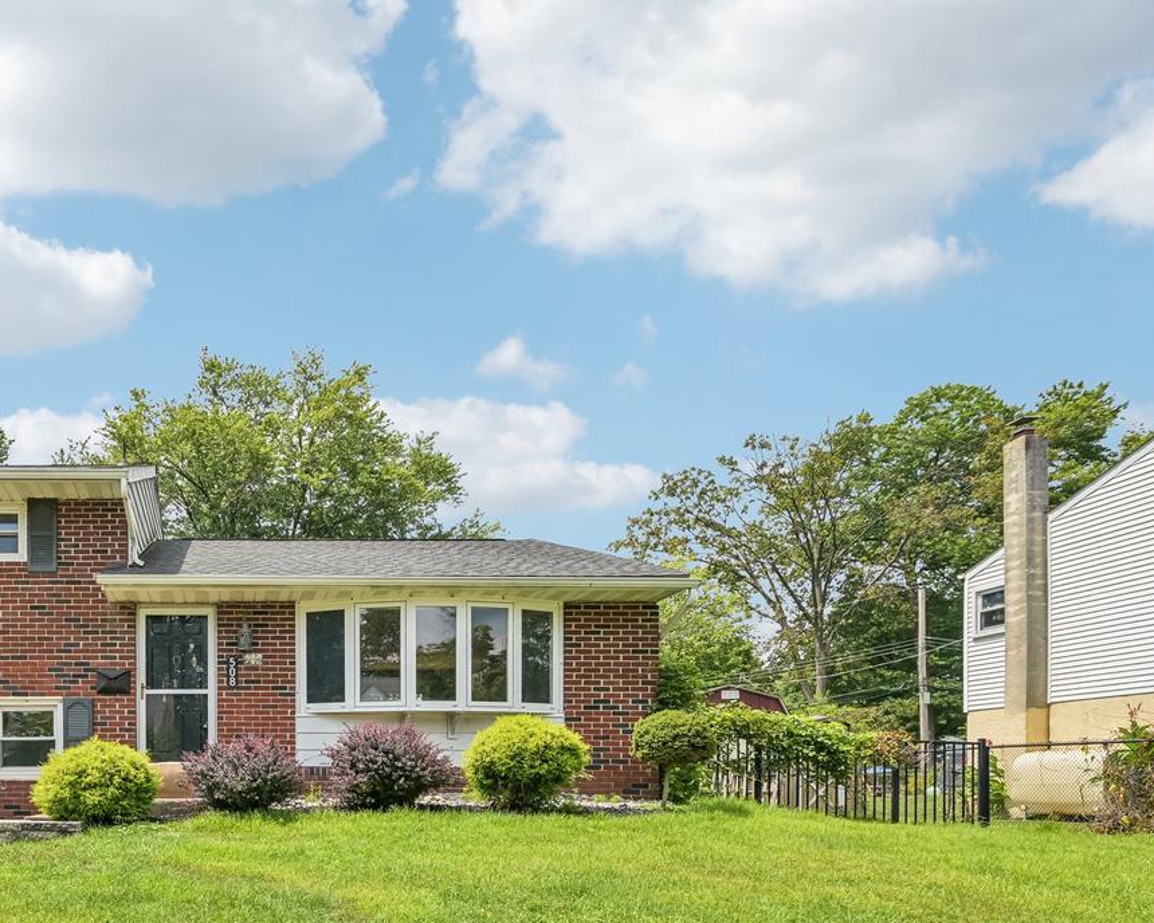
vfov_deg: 61.0
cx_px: 208
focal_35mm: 22
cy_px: 643
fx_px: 751
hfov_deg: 67.0
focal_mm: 14
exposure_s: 1/200
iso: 100
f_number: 8
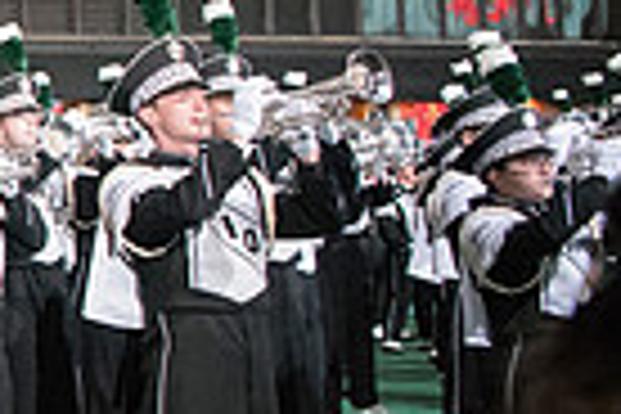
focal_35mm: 101
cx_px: -680
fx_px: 1742
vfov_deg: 13.6
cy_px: 187
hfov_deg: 15.4
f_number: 2.8
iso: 8000
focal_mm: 24
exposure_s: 1/1250
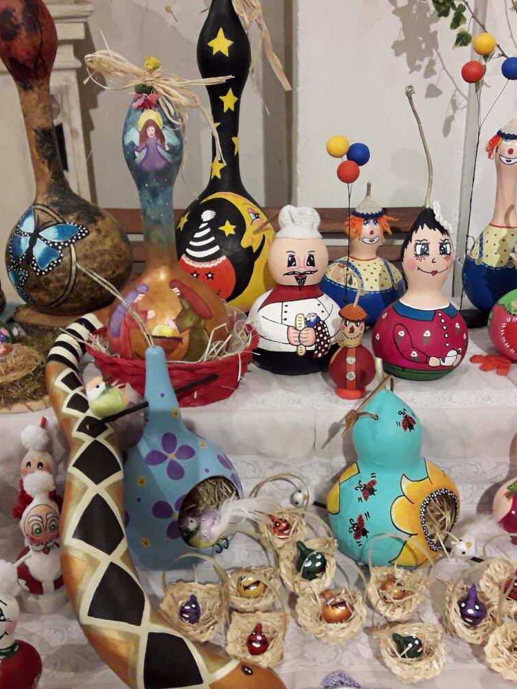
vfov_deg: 42.9
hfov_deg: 32.8
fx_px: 877
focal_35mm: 44
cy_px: 374
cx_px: 285
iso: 160
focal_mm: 3.7
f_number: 1.9
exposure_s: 1/33
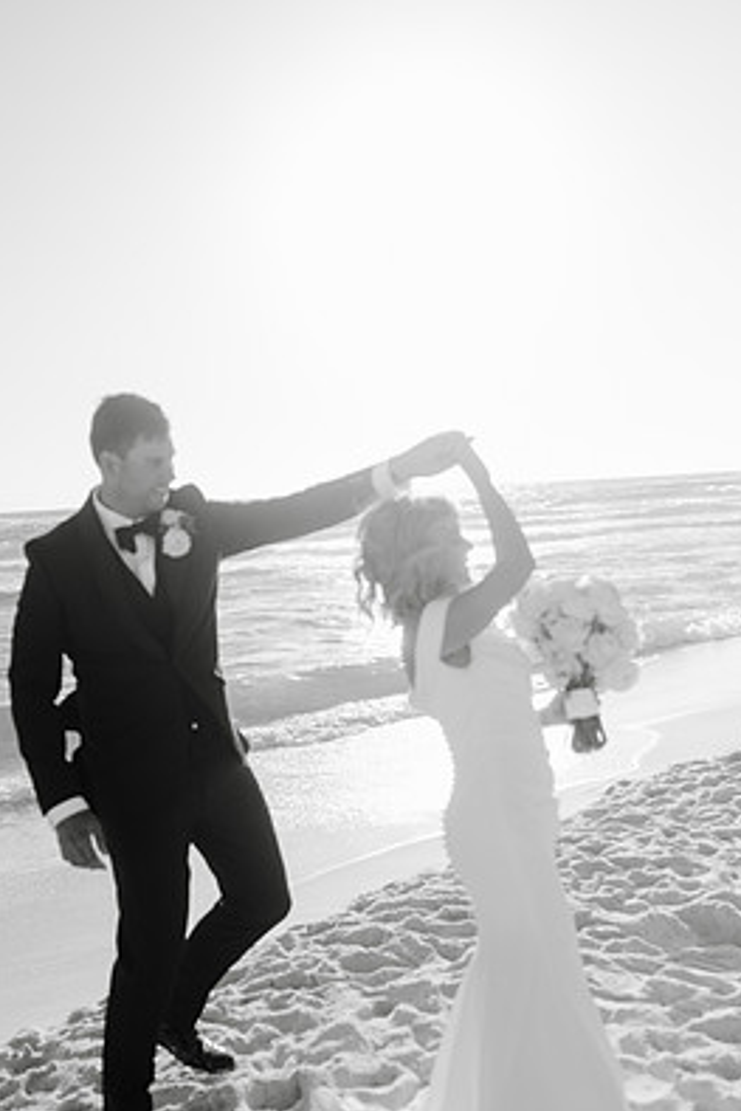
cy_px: 606
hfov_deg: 33.4
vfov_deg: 48.4
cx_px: 344
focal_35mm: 40
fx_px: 1234
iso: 200
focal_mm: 35
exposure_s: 1/5000
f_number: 2.8
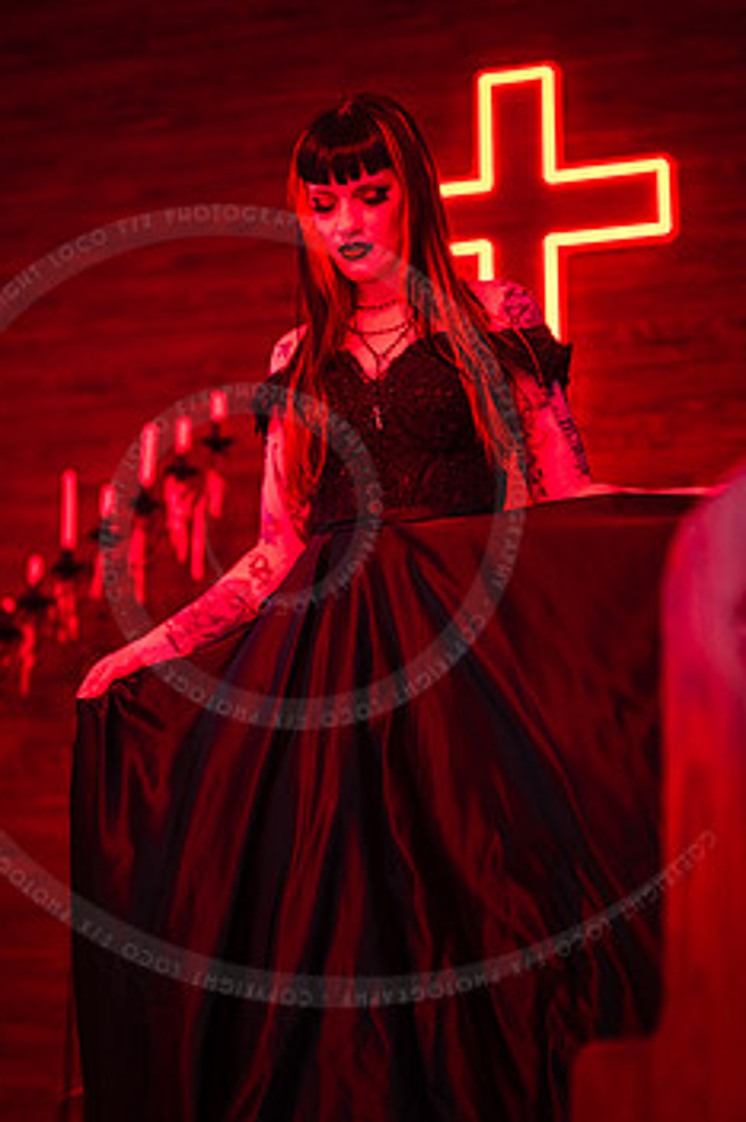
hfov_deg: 21.2
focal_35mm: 64
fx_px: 1993
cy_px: 593
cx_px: 306
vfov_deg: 31.4
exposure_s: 1/250
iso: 500
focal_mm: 50
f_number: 1.2
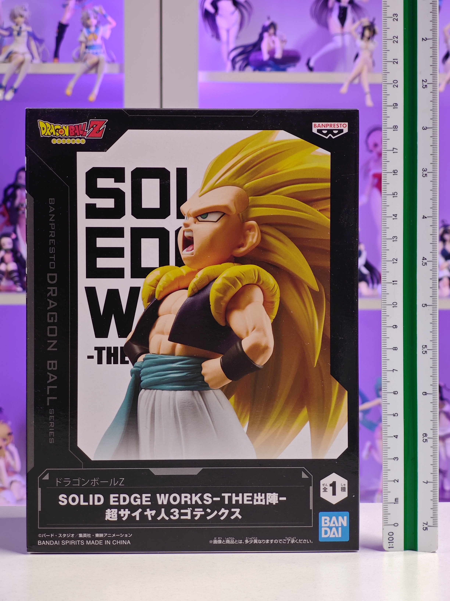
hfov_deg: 18.4
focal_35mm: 80
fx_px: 1387
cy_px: 300
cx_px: 225
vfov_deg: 24.4
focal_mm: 7.48
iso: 400
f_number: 2.4
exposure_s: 1/14.7
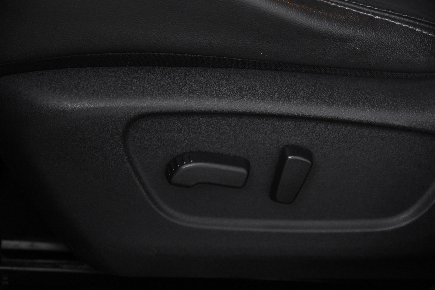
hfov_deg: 27.0
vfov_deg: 18.2
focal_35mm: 75
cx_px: 218
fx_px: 906
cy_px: 145
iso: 5000
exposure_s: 1/80
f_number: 3.8
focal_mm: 50
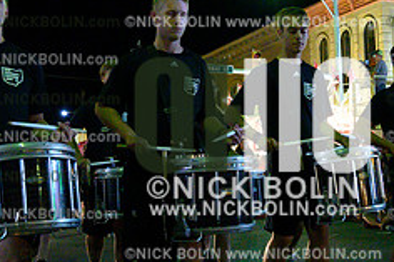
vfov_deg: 23.0
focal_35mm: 59
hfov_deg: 33.7
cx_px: 252
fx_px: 645
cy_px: 137
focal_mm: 24
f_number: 4
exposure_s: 1/400
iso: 32000
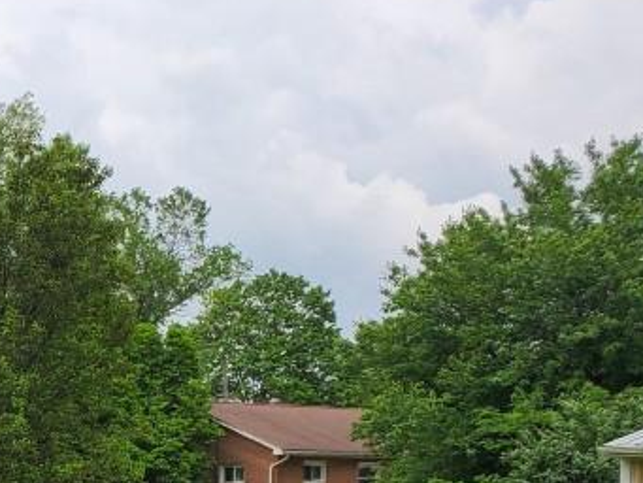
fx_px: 1449
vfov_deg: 17.5
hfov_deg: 22.2
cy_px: 668
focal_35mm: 78
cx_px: -211
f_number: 2.4
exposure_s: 1/443
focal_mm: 4.3
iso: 50
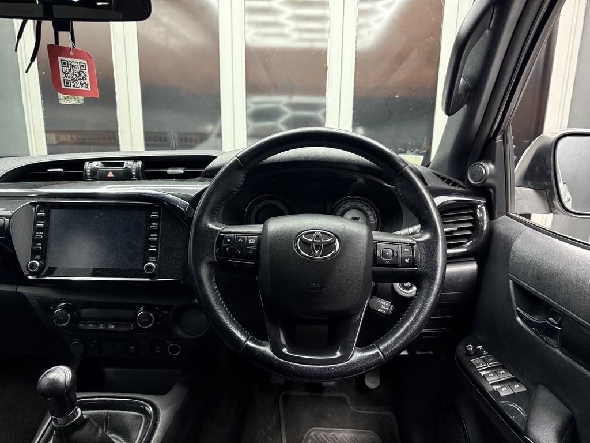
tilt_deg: -12.5
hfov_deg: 71.6
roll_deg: -0.7
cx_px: 295
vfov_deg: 56.8
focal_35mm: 24
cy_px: 222
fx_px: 409
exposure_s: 1/52
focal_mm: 6.76
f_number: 1.78
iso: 800
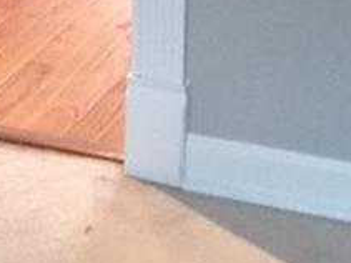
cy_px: -464
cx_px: -446
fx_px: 2686
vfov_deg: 5.3
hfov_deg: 7.1
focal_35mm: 265
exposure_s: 1/15
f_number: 2.4
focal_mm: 4.28
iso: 100
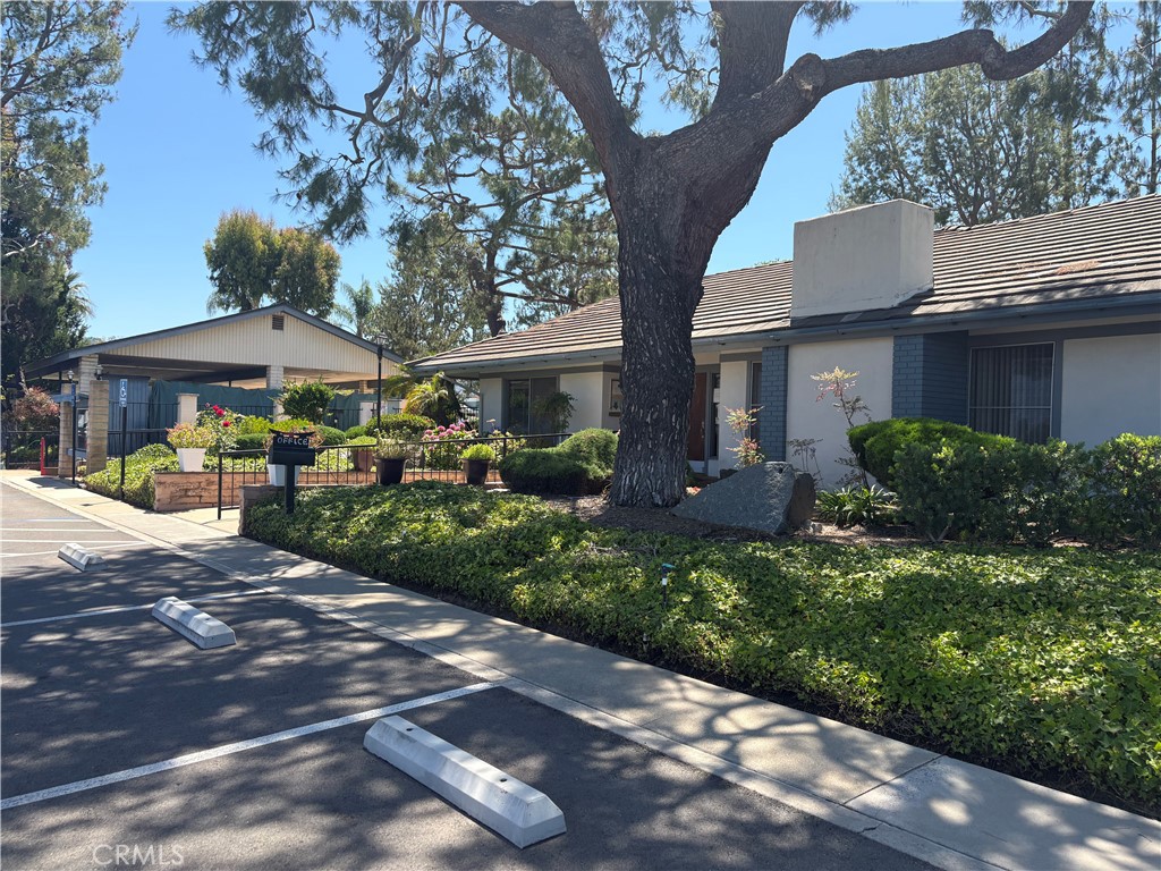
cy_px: 436
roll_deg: -0.9
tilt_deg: +0.0
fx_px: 872
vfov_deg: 53.1
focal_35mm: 26
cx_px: 580
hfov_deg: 67.3
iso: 50
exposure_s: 1/1337
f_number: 1.6
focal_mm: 5.96
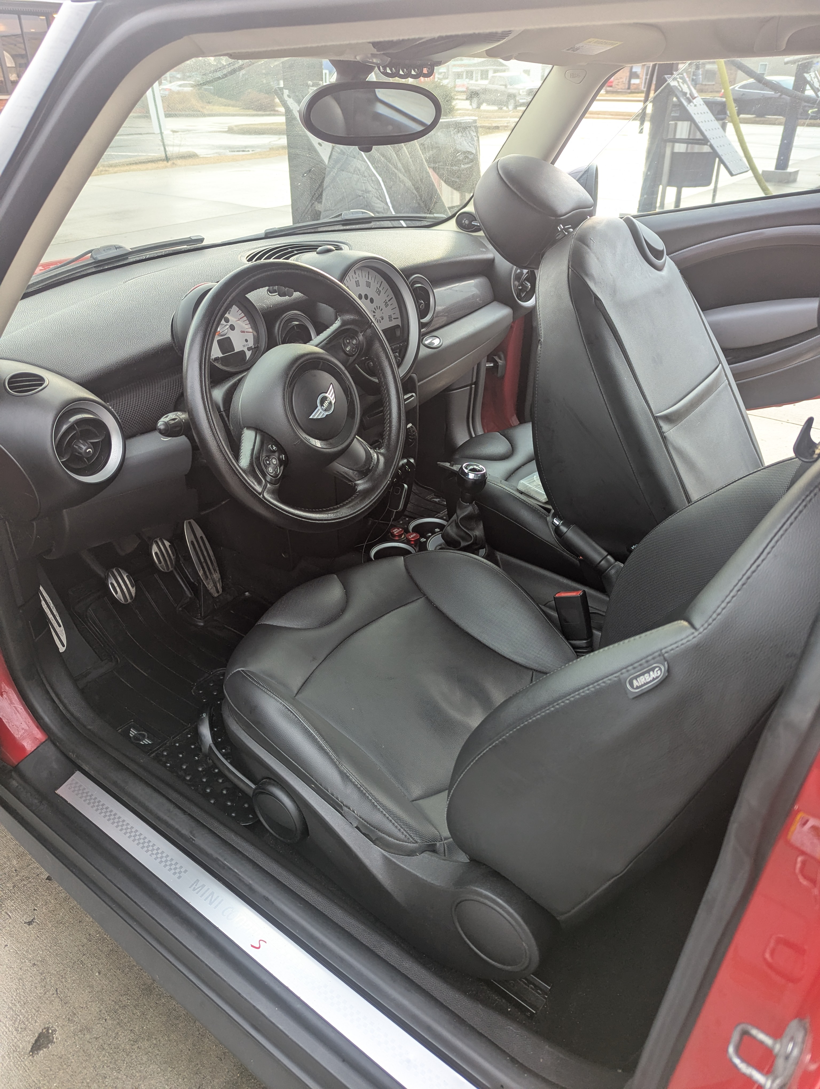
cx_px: 410
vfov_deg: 71.5
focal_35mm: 24
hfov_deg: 56.9
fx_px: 756
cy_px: 544
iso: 76
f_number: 1.85
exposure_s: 1/152
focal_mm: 6.81
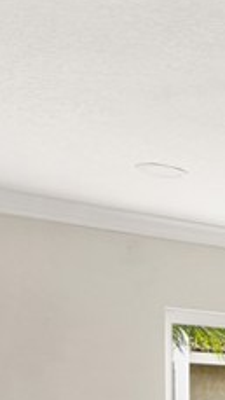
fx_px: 795
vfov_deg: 26.0
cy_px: 445
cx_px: 684
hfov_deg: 10.7
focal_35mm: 75
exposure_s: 1/6
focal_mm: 16
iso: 100
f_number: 6.3
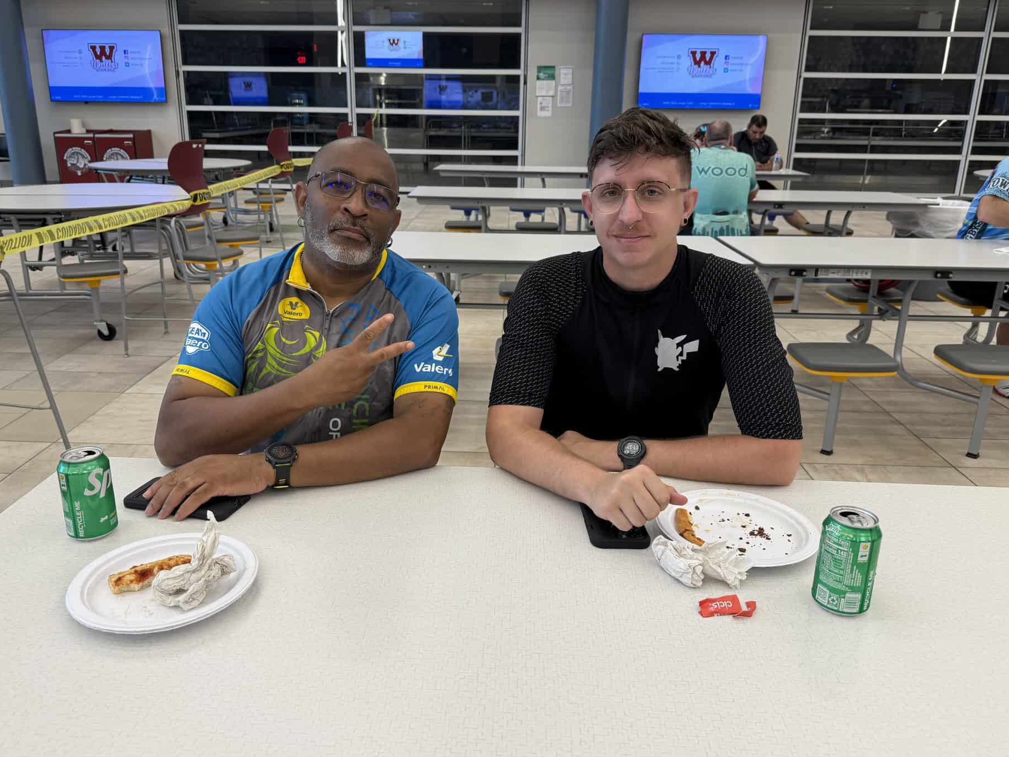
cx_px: 482
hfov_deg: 65.3
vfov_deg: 51.3
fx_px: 787
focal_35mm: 27
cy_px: 365
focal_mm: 6.8
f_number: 1.8
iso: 100
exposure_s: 1/75
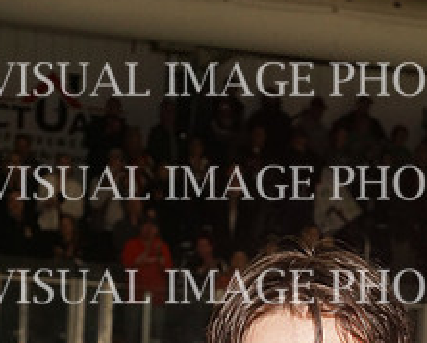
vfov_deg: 7.5
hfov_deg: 9.5
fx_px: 2558
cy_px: 545
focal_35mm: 202
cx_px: 316
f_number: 8
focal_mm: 55
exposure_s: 1/100
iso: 640
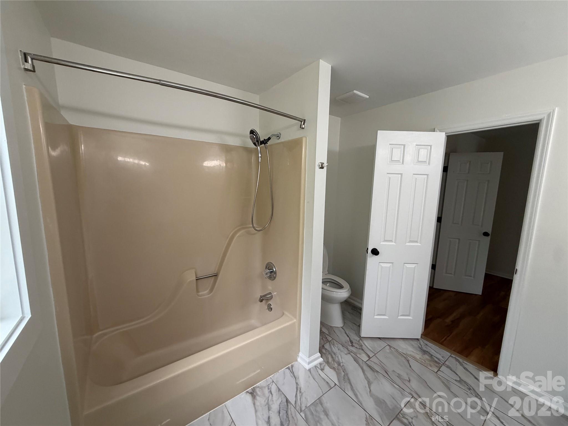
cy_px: 213
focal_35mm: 14
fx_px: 230
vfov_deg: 85.7
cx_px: 284
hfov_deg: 102.1
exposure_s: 1/121
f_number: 2.2
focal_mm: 2.22
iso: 160
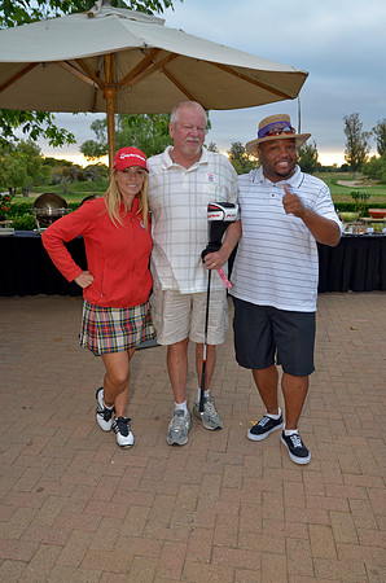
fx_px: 485
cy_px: 292
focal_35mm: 30
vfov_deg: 62.0
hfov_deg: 43.4
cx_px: 193
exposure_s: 1/80
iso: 220
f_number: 4
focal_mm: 20
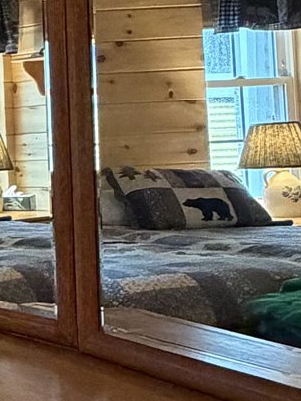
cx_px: -484
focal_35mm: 80
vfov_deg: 24.4
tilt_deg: -0.6
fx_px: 928
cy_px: 157
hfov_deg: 12.7
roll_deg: +0.1
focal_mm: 2.22
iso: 500
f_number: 2.2
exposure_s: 1/60
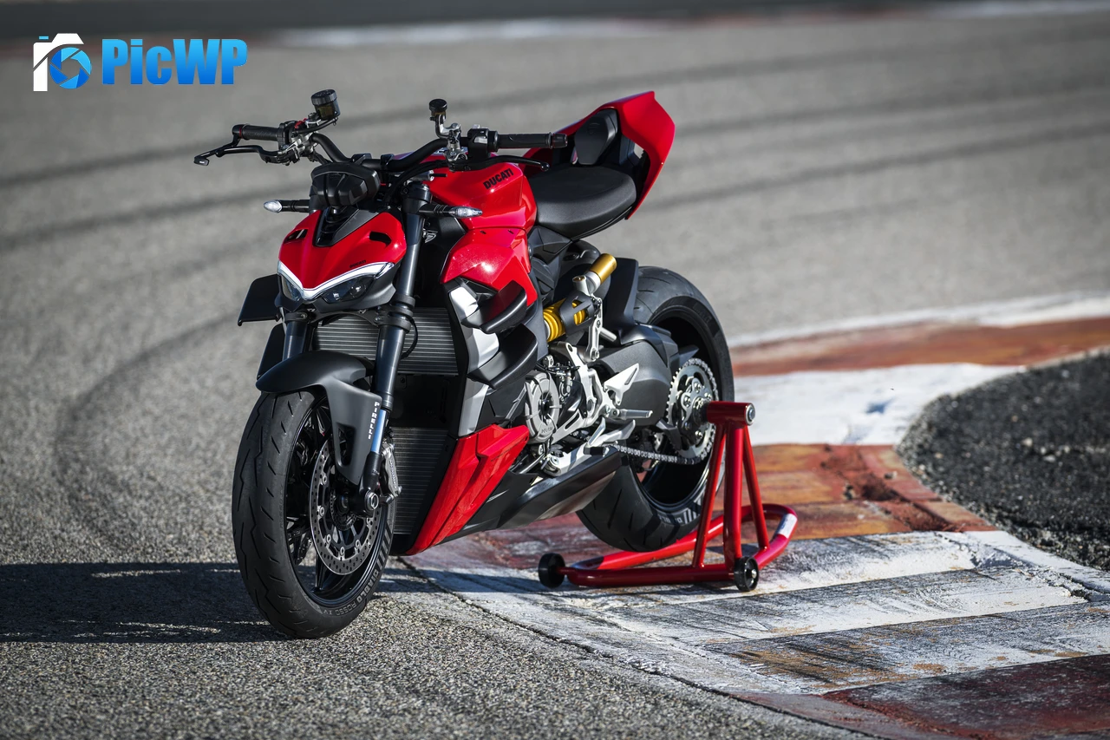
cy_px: 370
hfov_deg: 6.9
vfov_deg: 4.6
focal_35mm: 300
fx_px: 9248
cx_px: 555
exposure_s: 1/1000
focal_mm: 300
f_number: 5.6
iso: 100
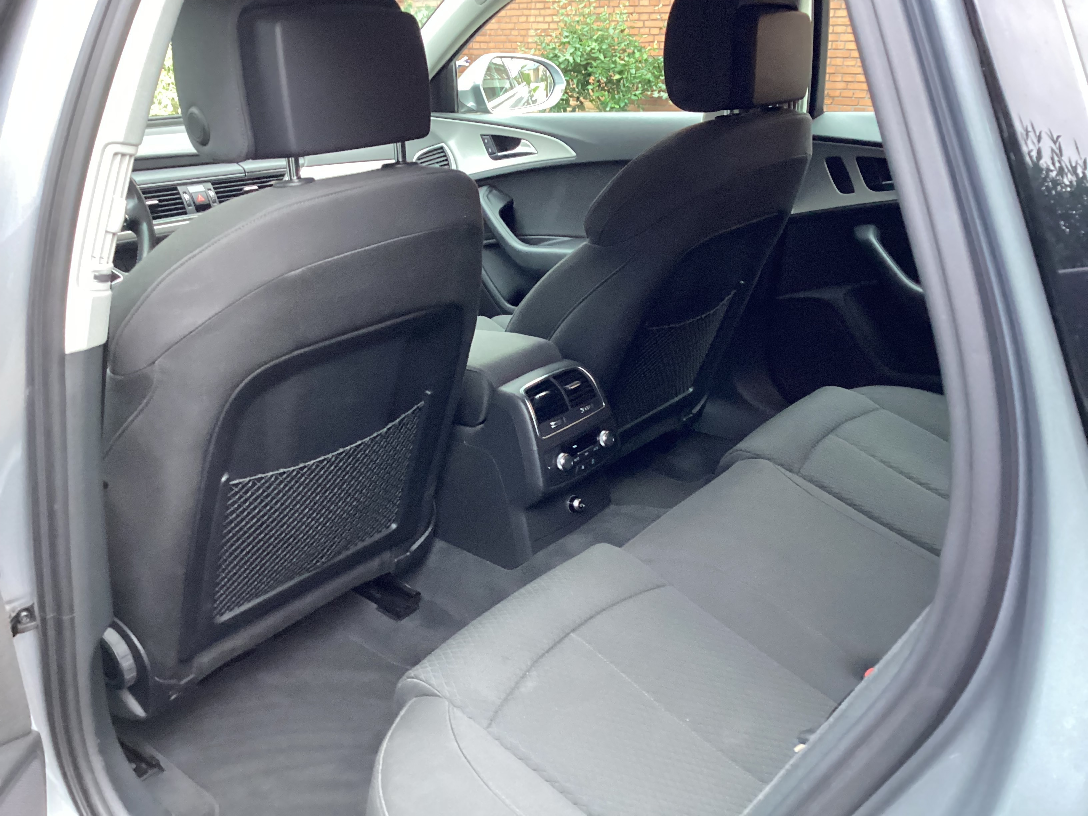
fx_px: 974
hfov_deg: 58.4
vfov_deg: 45.4
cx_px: 544
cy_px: 408
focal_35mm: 31
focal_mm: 3.3
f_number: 2.4
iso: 500
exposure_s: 1/30
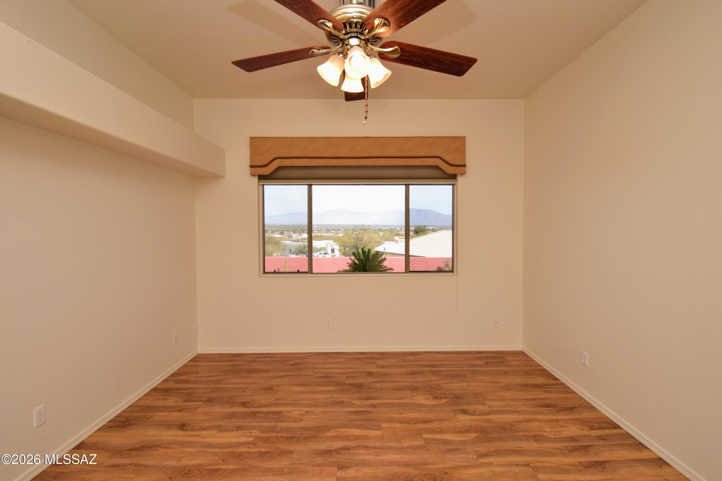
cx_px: 361
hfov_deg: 95.0
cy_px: 240
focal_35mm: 16
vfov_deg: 72.1
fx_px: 331
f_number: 9
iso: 400
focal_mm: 11
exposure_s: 1/100
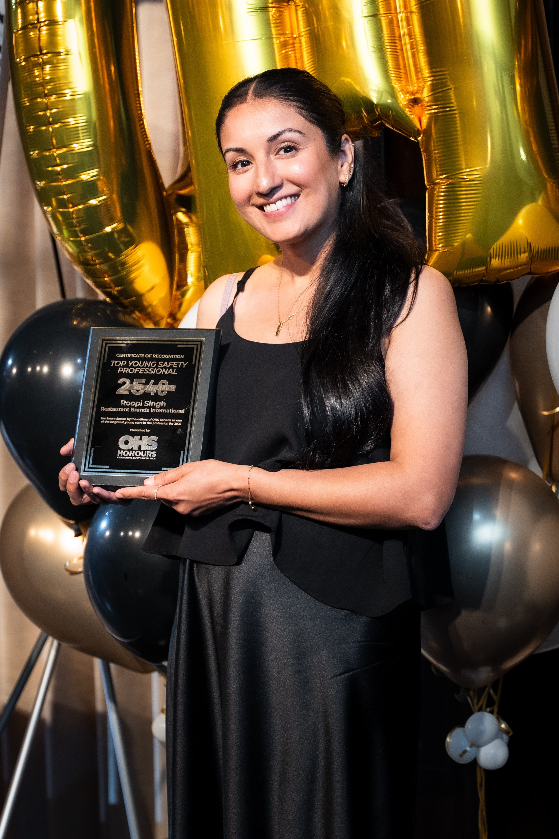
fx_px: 2072
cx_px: 273
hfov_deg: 15.4
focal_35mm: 89
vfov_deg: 22.9
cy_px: 432
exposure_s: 1/125
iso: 1600
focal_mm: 50.7
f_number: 2.8
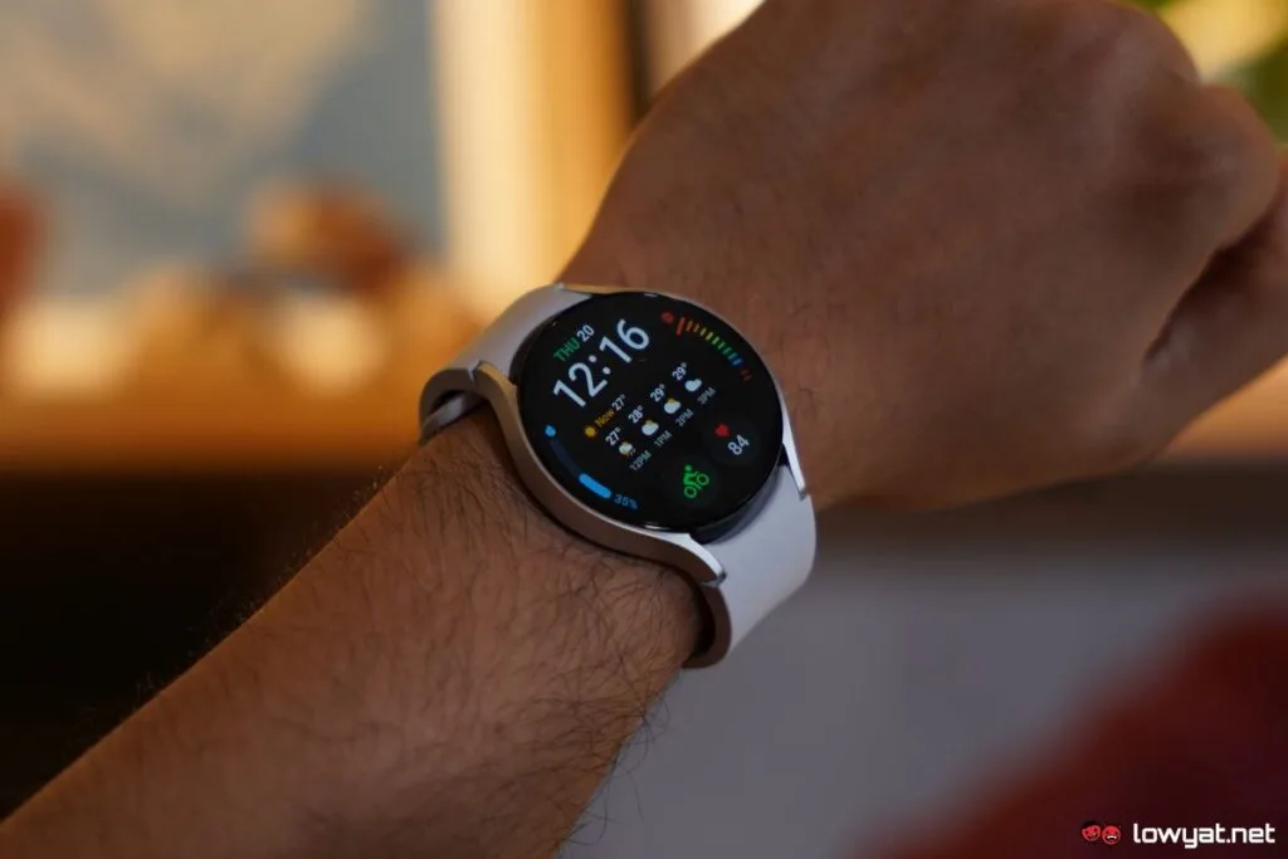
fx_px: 3757
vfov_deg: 13.0
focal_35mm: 105
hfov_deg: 19.5
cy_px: 430
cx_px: 644
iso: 800
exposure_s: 1/125
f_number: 2.8
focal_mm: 70
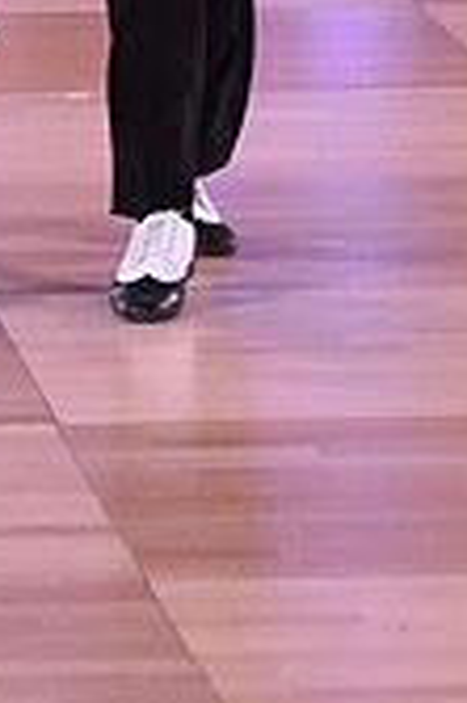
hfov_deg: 3.3
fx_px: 8130
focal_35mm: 417
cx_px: 15
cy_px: -404
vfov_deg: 4.9
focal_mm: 120
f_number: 5.6
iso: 2000
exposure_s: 1/250
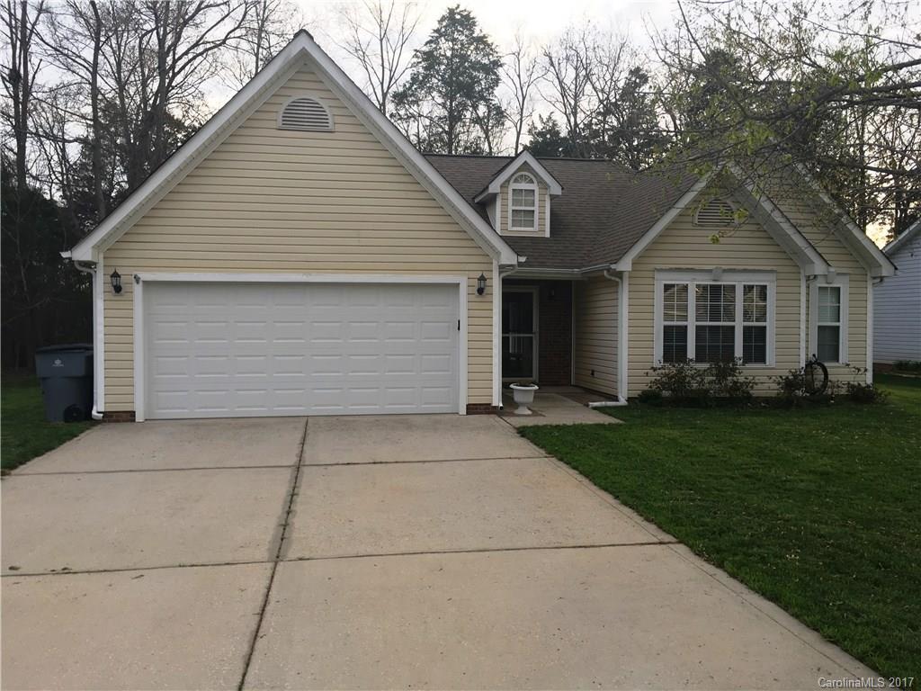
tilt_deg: -0.4
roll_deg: -0.2
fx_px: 772
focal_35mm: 29
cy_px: 346
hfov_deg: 61.7
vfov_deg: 48.2
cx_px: 460
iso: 25
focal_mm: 4.15
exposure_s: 1/120
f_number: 2.2
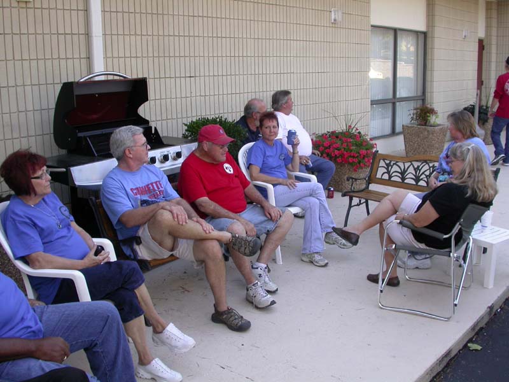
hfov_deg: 49.0
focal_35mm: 38
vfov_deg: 37.7
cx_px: 254
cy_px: 191
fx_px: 559
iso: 100
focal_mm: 7.85
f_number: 3.7
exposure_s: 1/105
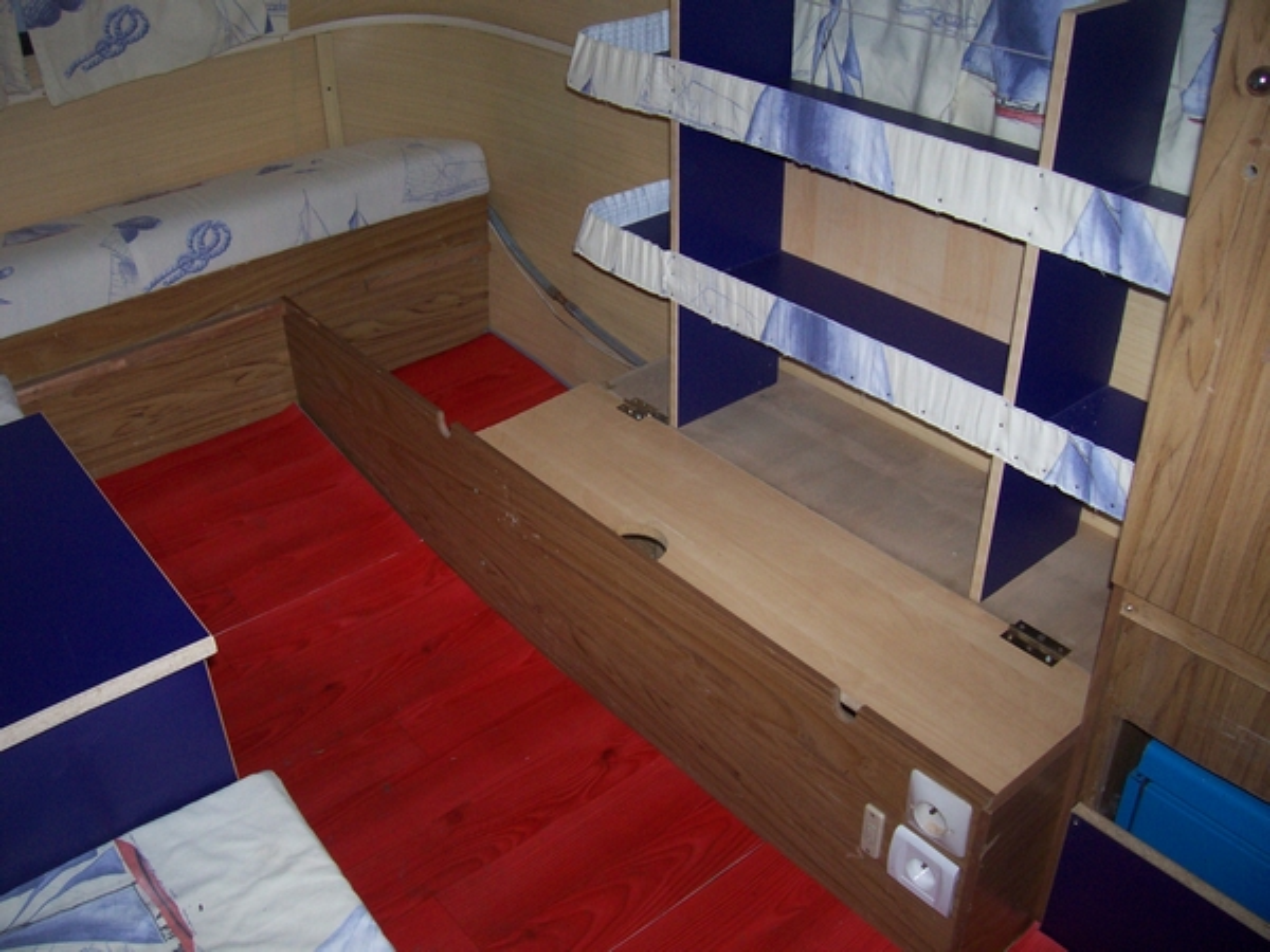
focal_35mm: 34
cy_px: 476
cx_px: 635
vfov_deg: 41.8
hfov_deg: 54.0
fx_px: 1247
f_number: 2.7
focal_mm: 5.6
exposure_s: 1/112
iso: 140
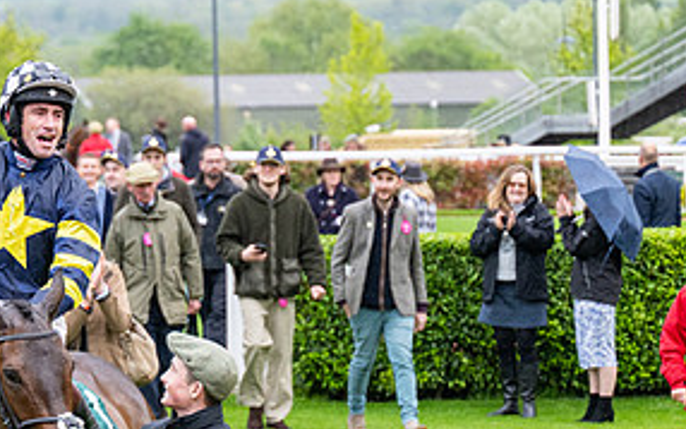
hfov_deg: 8.9
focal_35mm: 236
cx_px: 94
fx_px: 4414
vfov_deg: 5.6
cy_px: 412
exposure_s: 1/800
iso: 1000
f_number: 4
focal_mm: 98
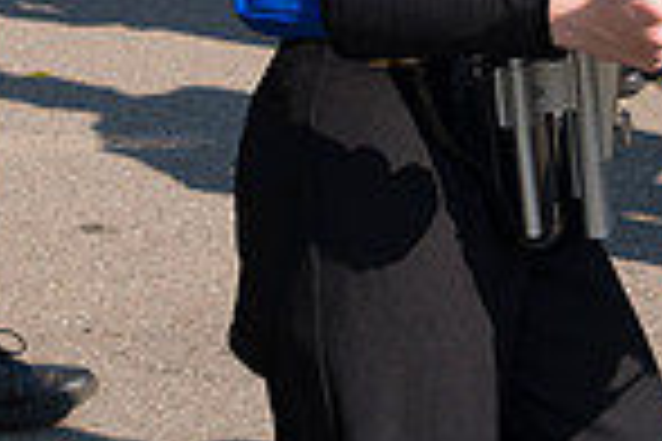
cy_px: -407
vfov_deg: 7.3
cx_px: 378
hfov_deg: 11.3
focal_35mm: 182
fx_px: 3347
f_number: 6.3
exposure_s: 1/800
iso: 320
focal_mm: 46
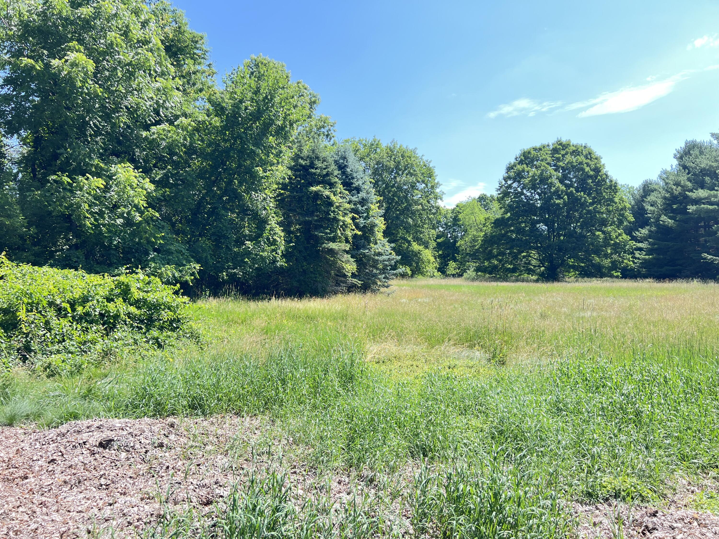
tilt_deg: +0.4
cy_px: 270
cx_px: 360
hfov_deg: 67.3
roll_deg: -0.7
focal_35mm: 26
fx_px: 540
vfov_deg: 53.1
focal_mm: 5.7
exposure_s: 1/674
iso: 50
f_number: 1.5
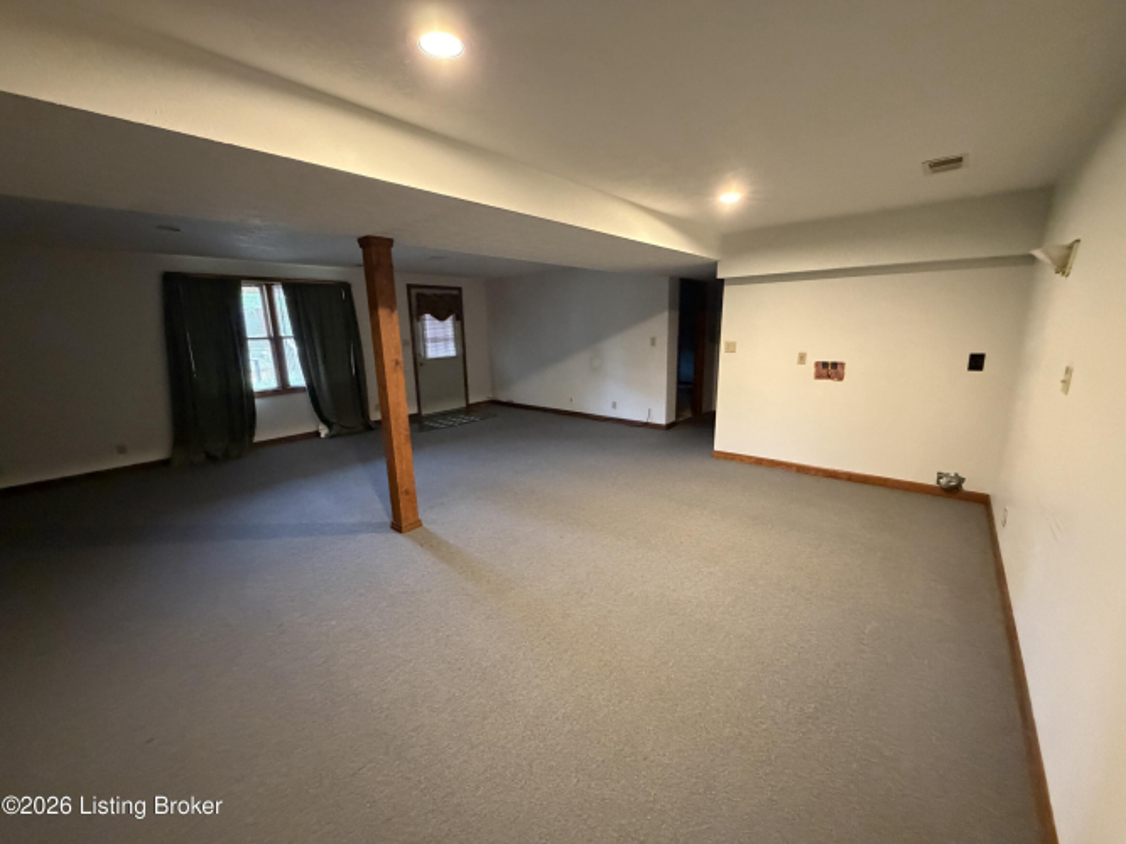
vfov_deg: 85.7
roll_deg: +1.4
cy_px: 422
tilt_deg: -12.2
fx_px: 455
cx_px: 563
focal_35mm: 14
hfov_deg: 102.1
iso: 1000
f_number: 2.2
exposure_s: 1/60
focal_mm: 2.22
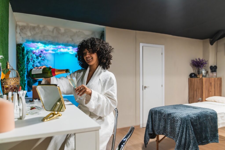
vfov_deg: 51.3
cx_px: 112
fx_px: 156
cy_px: 75
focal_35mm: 25
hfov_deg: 71.5
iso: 3200
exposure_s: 1/200
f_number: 2.8
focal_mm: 25
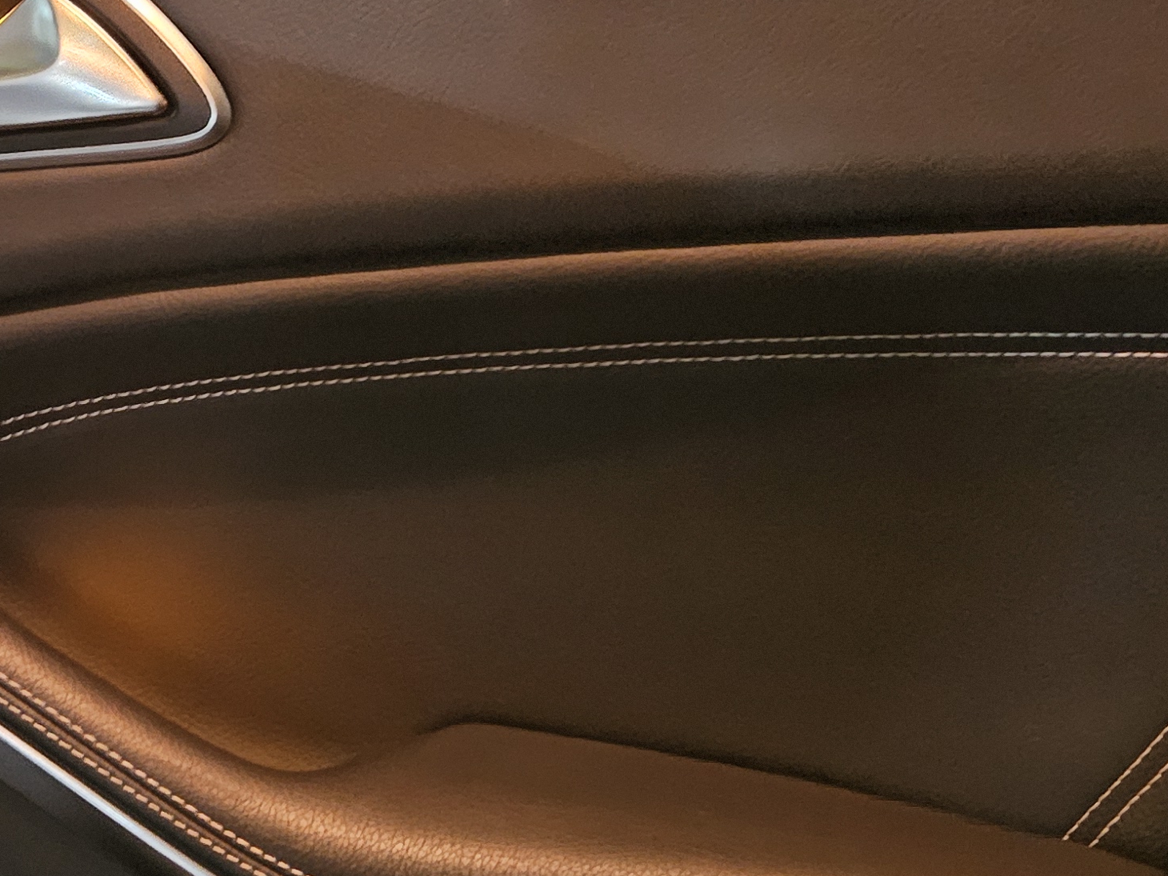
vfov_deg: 23.3
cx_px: 112
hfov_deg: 29.4
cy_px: 402
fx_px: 2126
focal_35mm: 63
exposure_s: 1/15
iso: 1600
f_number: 1.8
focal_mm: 5.4
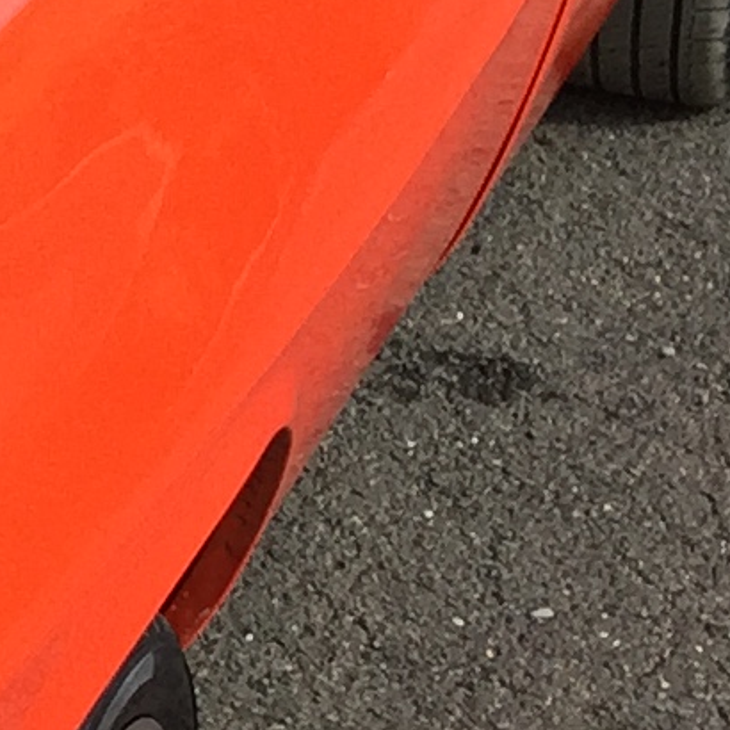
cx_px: -1458
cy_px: 46
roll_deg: -1.3
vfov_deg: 8.5
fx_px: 4867
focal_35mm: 204
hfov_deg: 7.5
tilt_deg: -23.1
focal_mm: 4.15
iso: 32
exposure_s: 1/1130
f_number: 2.2
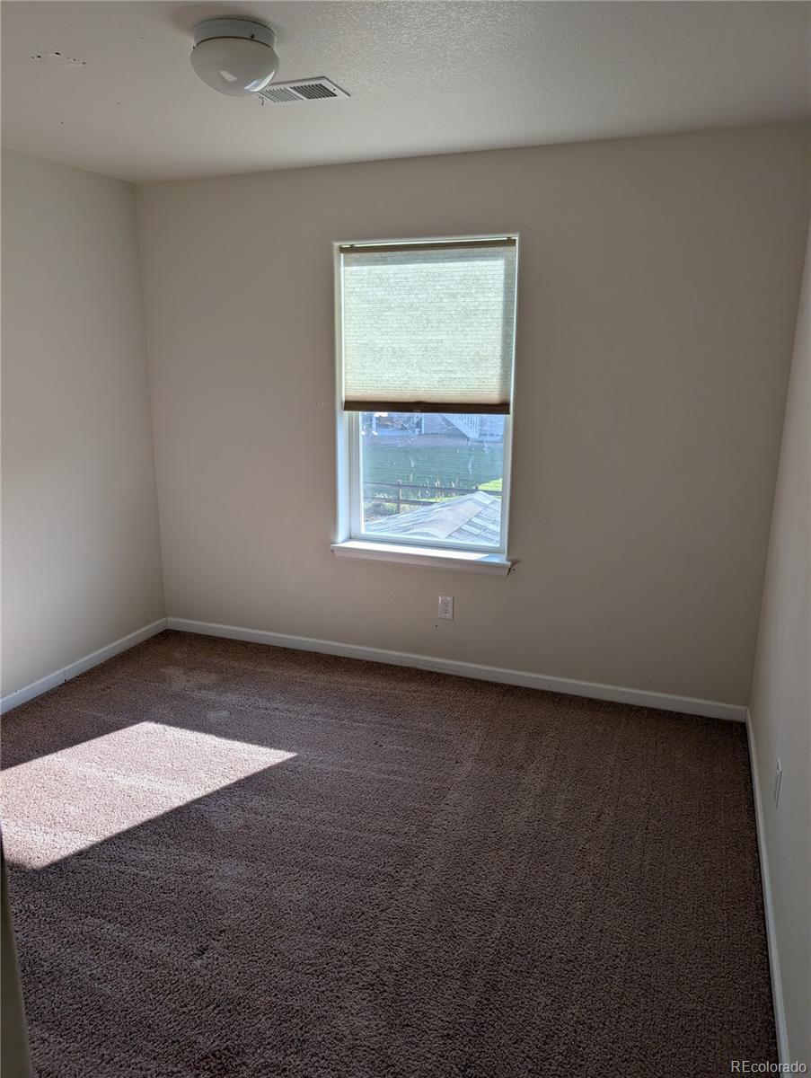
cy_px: 539
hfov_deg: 56.9
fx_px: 748
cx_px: 406
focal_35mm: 24
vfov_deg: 71.5
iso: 23
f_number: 1.68
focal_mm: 6.9
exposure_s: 1/217
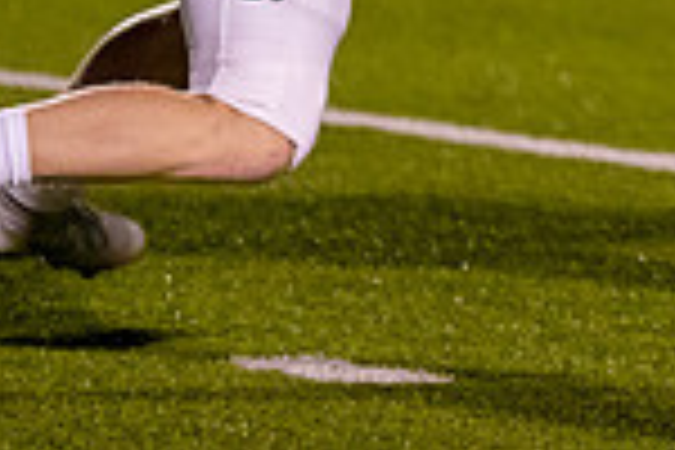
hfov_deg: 2.2
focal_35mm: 952
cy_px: -714
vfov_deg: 1.4
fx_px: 17849
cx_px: 1275
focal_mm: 163
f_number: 2.8
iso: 3200
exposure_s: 1/1000
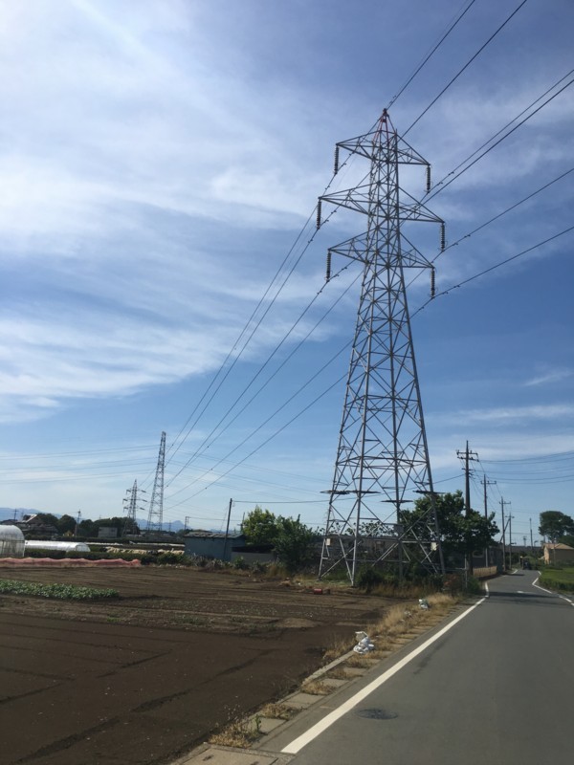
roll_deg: -4.5
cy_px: 382
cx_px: 287
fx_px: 641
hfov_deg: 48.2
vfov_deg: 61.7
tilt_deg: +14.0
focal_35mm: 29
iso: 25
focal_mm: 4.15
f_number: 2.2
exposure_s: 1/3663
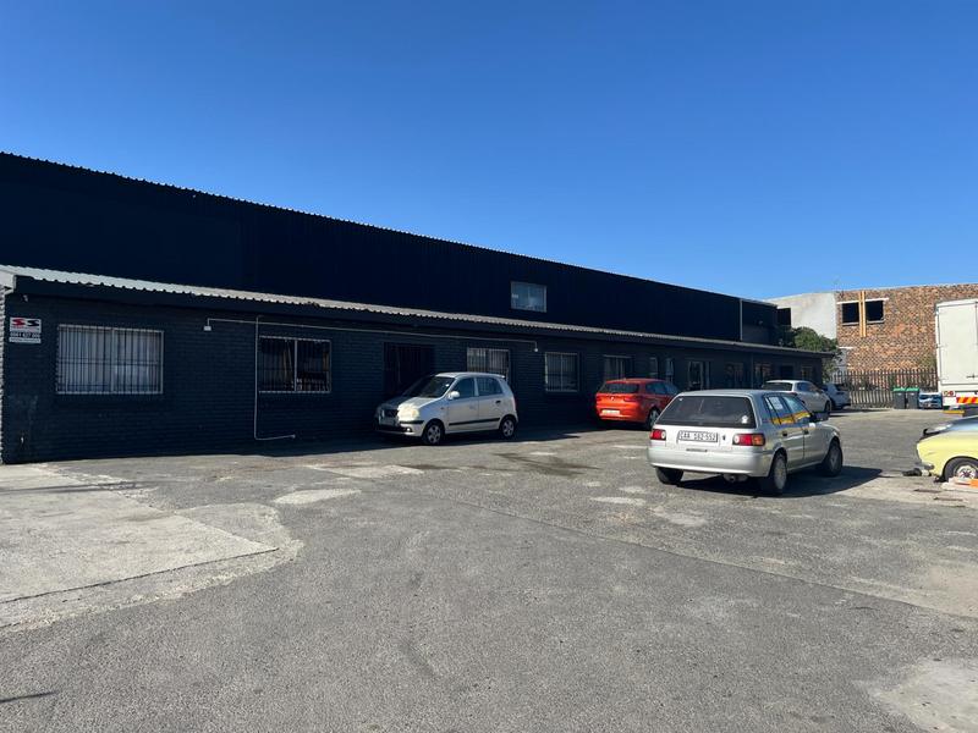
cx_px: 489
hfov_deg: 67.3
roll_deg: +1.1
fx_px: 735
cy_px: 366
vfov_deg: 53.1
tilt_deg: +2.8
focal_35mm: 26
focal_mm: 5.1
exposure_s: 1/2899
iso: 50
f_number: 1.6
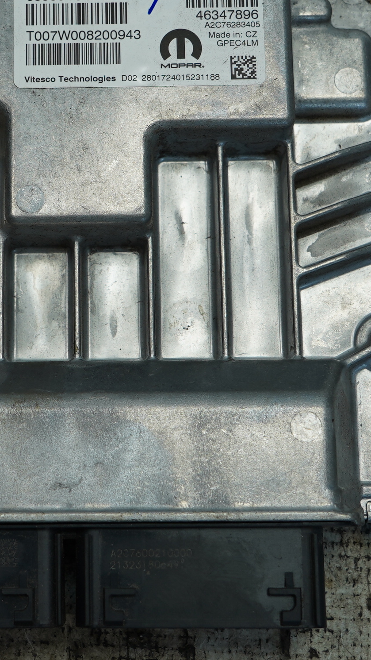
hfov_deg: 15.8
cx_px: 63
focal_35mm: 76
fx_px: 1329
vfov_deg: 27.8
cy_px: 283
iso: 100
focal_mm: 24
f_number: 4
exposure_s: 1/60
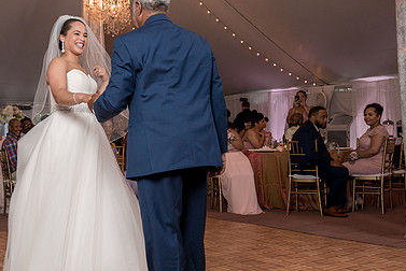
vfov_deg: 27.0
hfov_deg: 39.0
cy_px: 135
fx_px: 564
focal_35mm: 50
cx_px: 127
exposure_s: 1/200
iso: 2000
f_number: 4
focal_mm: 28
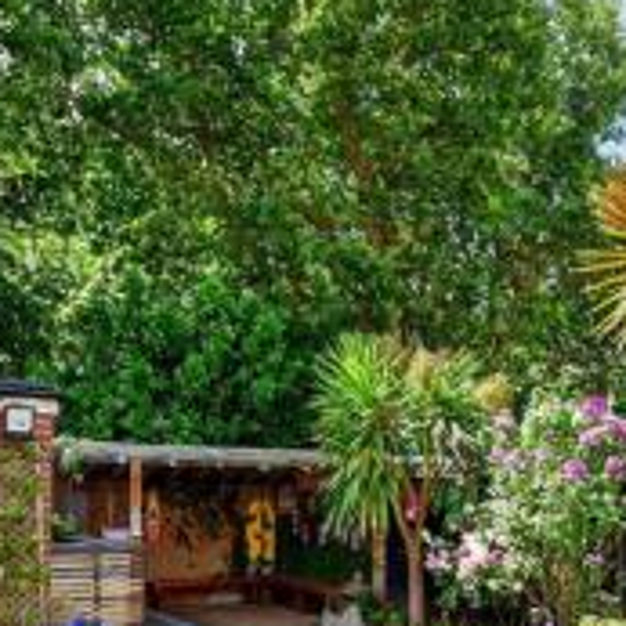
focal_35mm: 35
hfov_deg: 46.4
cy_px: 501
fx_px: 716
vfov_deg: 44.9
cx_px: 423
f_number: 8
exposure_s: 1/250
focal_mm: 10
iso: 320
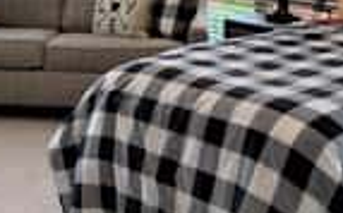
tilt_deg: -5.4
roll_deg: +0.0
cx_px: 101
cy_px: -29
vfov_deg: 16.3
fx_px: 719
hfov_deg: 26.6
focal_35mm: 77
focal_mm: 4.25
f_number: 1.8
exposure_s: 1/60
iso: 50
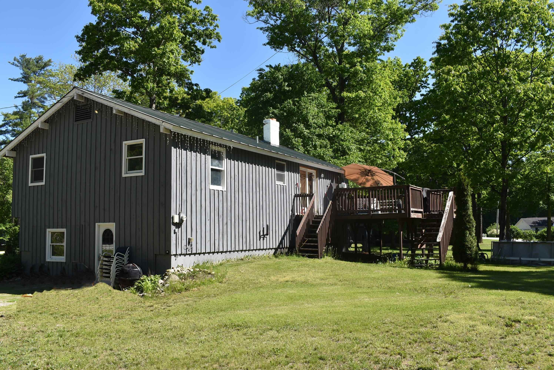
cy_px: 185
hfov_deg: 57.2
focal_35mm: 33
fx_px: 508
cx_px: 277
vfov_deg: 40.0
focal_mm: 22
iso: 140
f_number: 8
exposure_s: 1/250
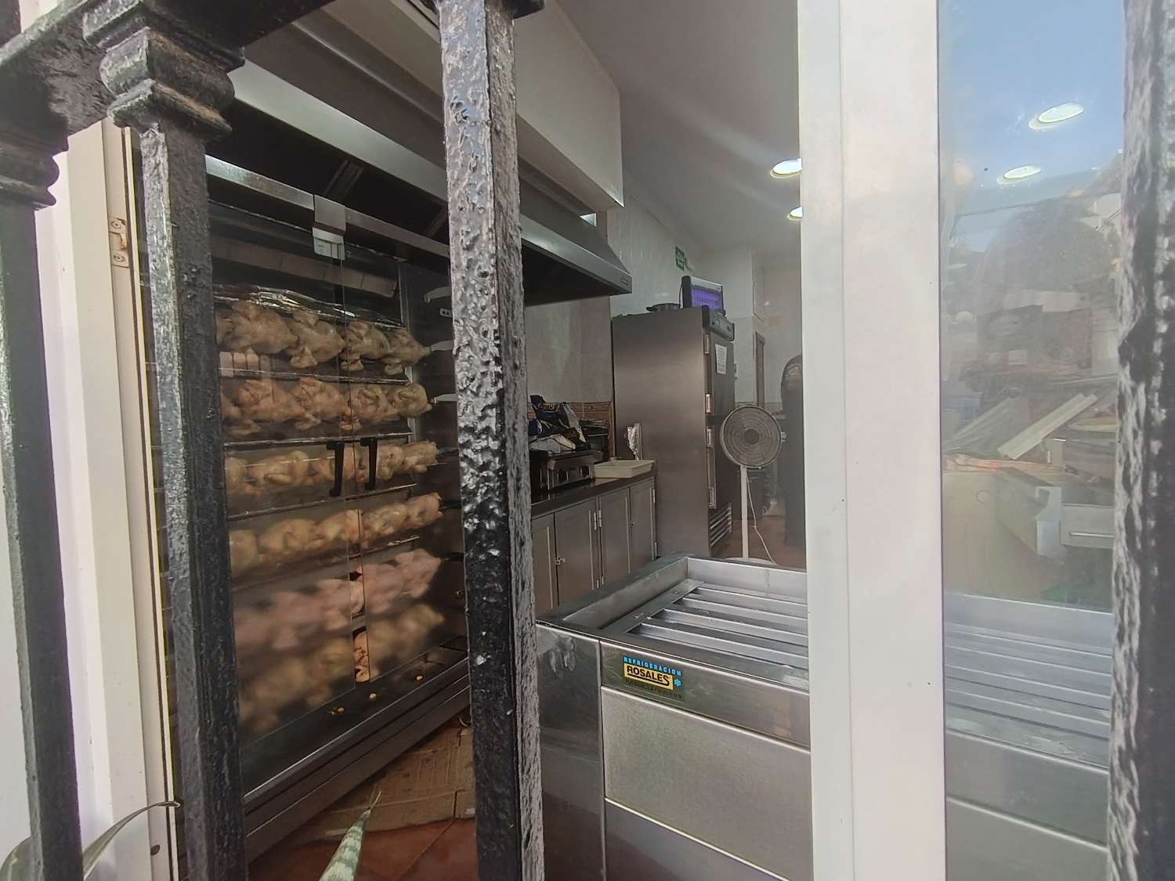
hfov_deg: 91.0
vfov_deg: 74.7
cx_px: 588
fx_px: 577
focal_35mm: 17
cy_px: 440
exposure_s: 1/100
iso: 181
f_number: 2.2
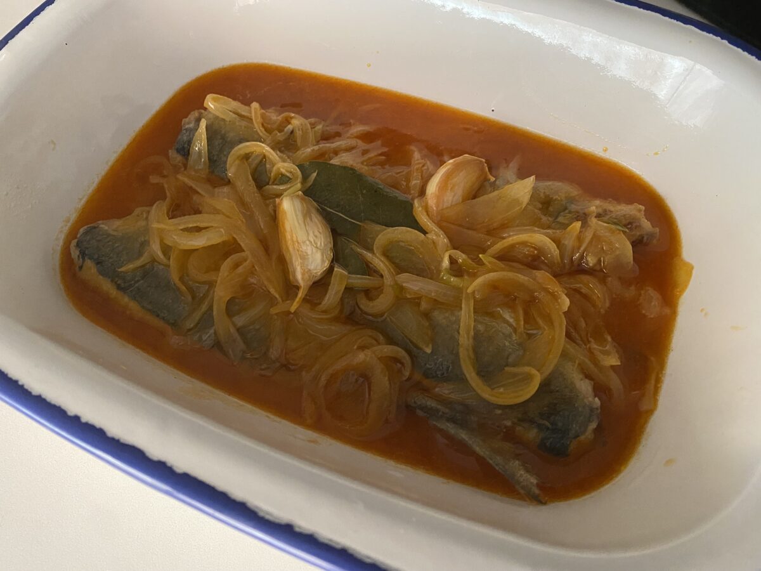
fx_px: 572
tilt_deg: -63.0
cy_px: 286
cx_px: 380
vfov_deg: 53.1
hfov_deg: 67.3
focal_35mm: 26
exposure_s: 1/39
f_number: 1.8
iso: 640
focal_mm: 4.25
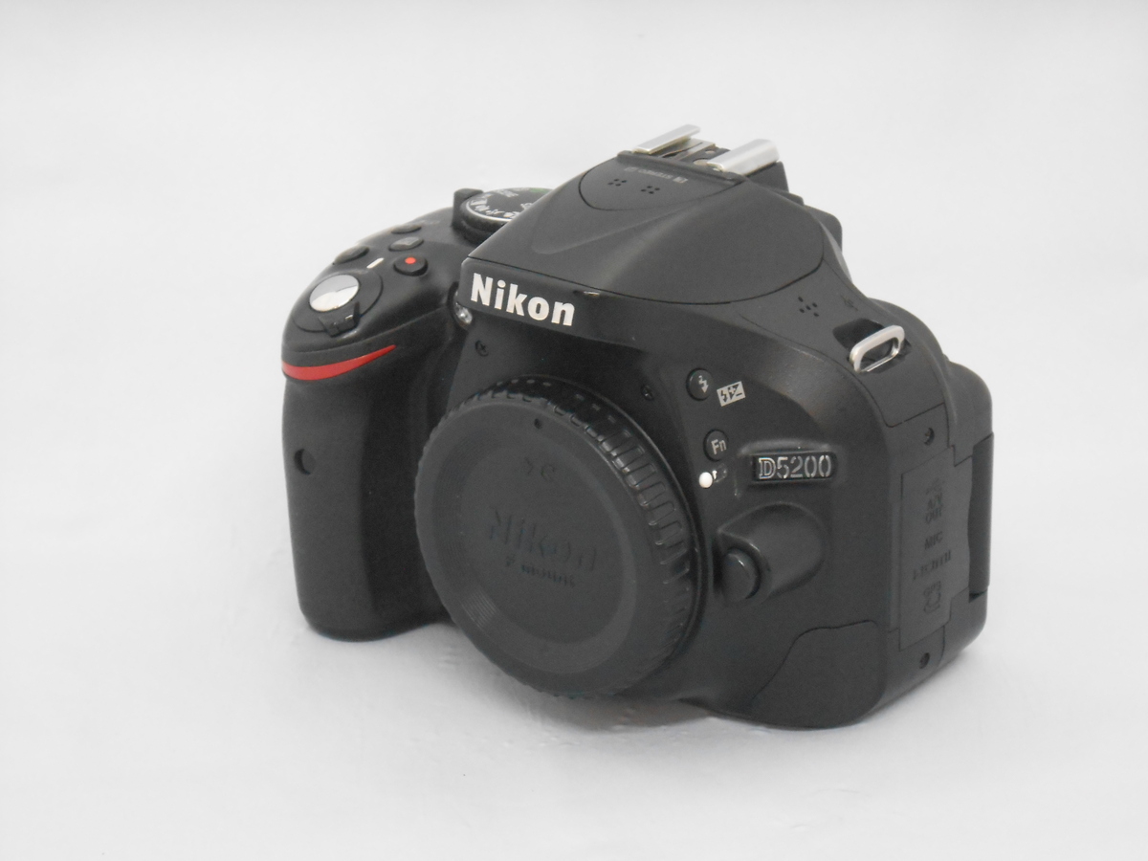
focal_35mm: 93
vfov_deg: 15.9
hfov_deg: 21.1
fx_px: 3084
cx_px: 574
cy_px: 430
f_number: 4.6
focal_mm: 16.5
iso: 800
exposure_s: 1/60
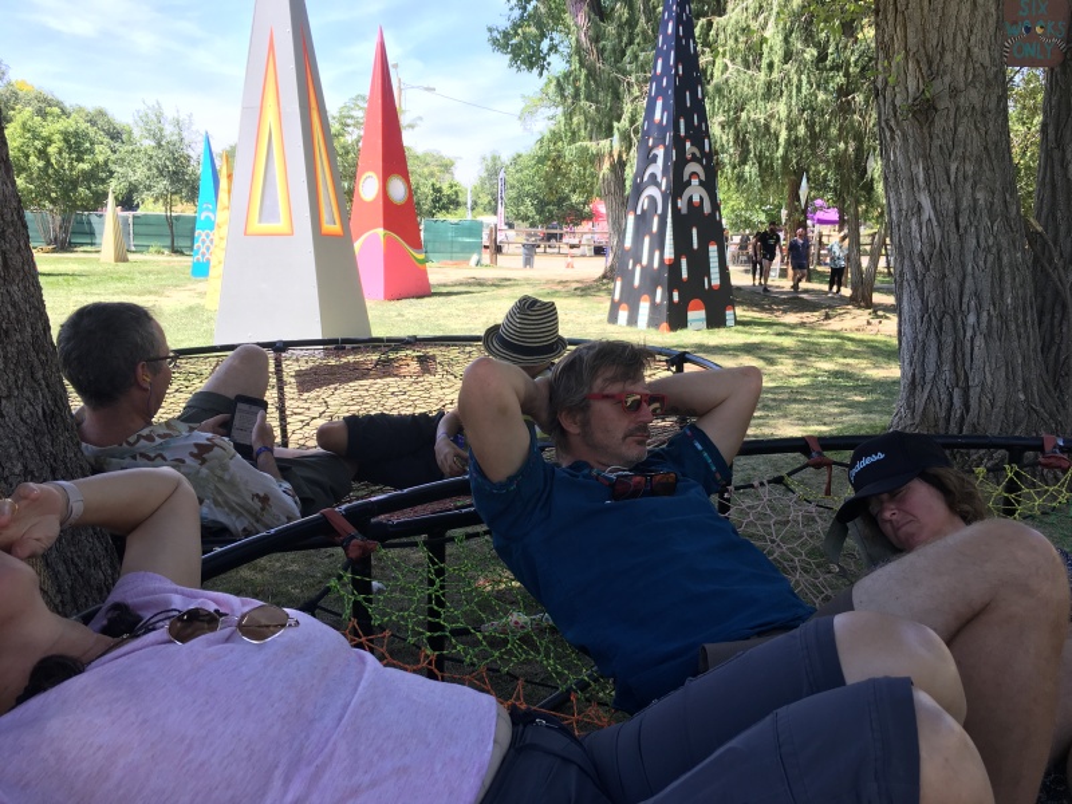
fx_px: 898
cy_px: 402
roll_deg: +0.0
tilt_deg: -12.1
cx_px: 536
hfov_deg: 61.7
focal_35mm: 29
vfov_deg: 48.2
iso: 25
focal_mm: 4.15
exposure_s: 1/251
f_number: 2.2
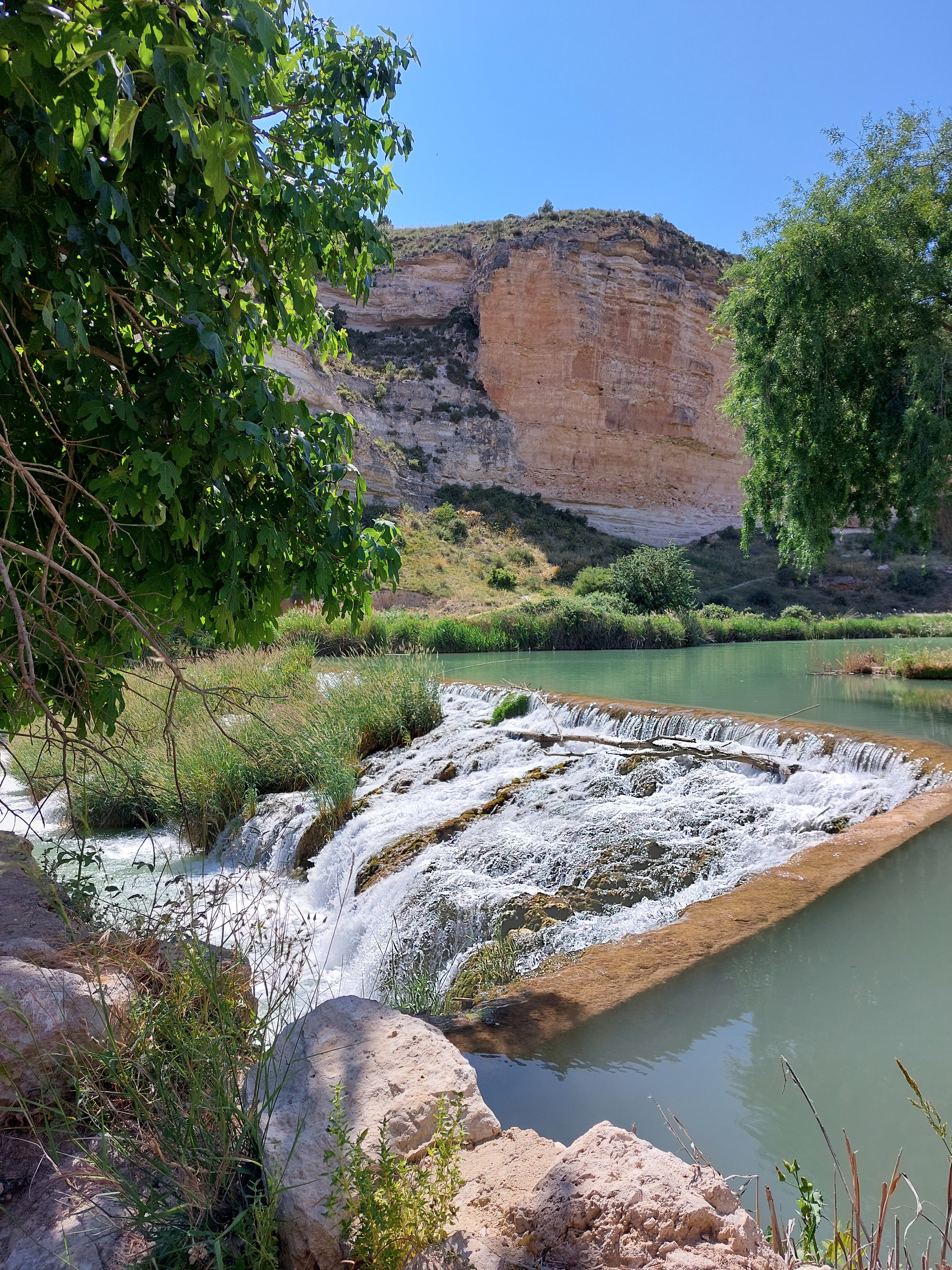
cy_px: 635
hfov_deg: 56.8
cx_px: 476
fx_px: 880
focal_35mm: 24
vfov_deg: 71.6
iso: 25
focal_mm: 5.23
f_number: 1.8
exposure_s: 1/977
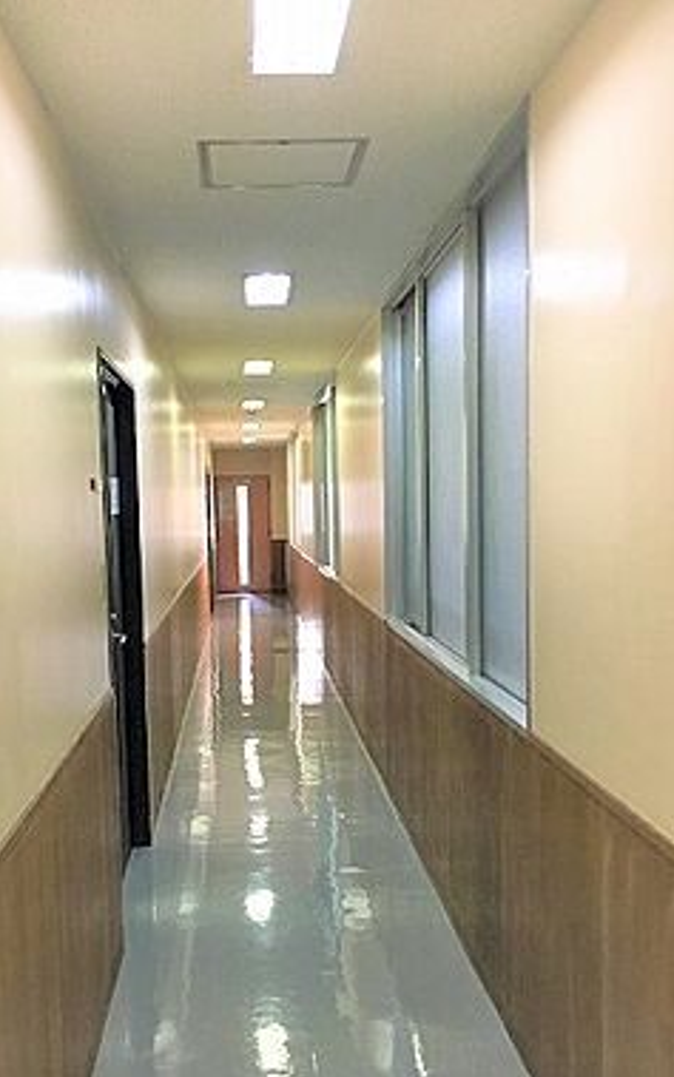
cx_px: 236
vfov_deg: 50.1
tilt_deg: -5.5
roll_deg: +4.1
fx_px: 1146
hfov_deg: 32.6
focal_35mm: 39
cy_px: 634
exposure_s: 1/30
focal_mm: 4.15
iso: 125
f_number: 2.2
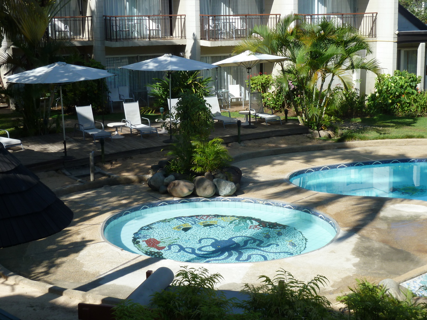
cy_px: 160
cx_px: 214
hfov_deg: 32.7
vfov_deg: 24.8
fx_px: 728
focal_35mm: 59
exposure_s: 1/400
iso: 80
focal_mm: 9.7
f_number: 3.9
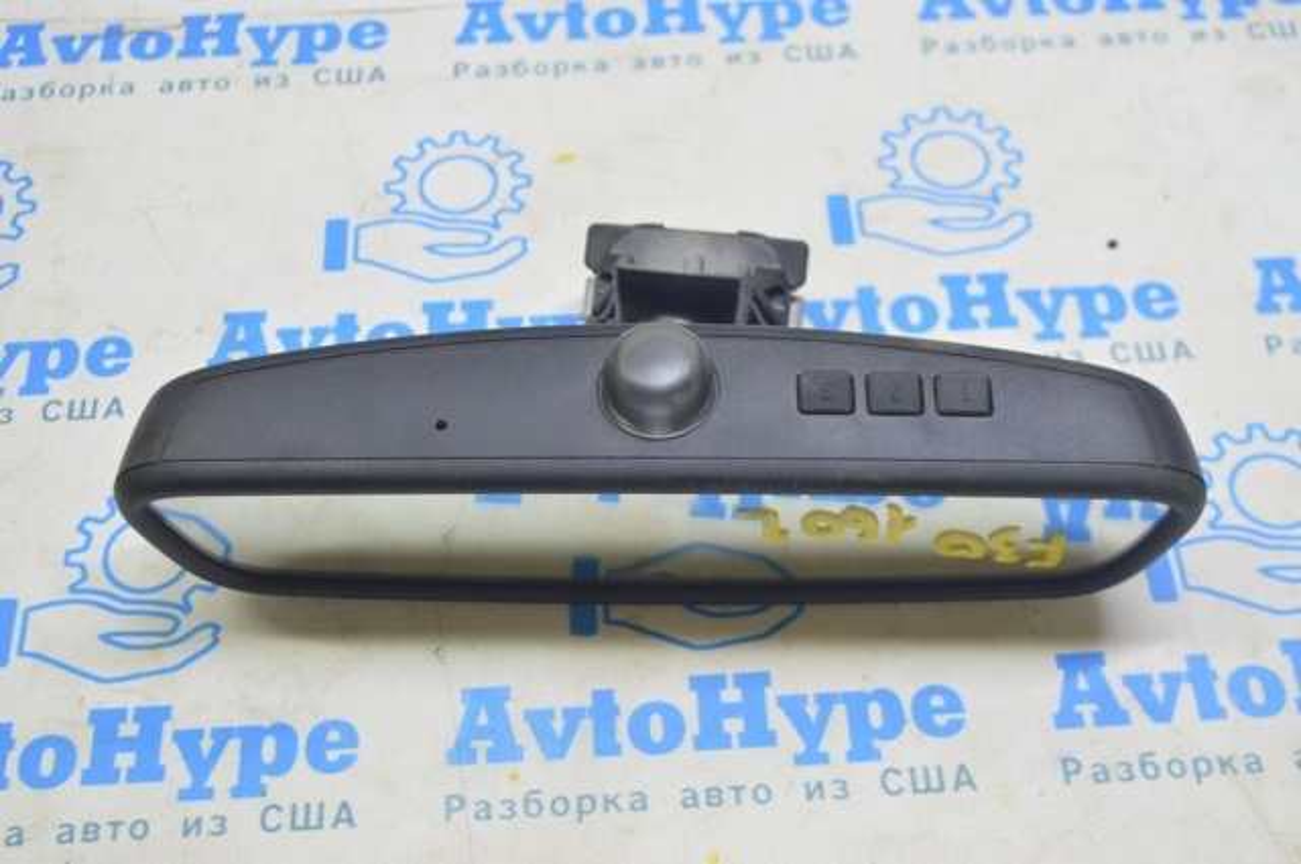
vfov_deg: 26.4
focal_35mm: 51
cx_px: 650
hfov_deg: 38.9
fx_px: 1841
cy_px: 432
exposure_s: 1/20
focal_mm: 34
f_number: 5.6
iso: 400
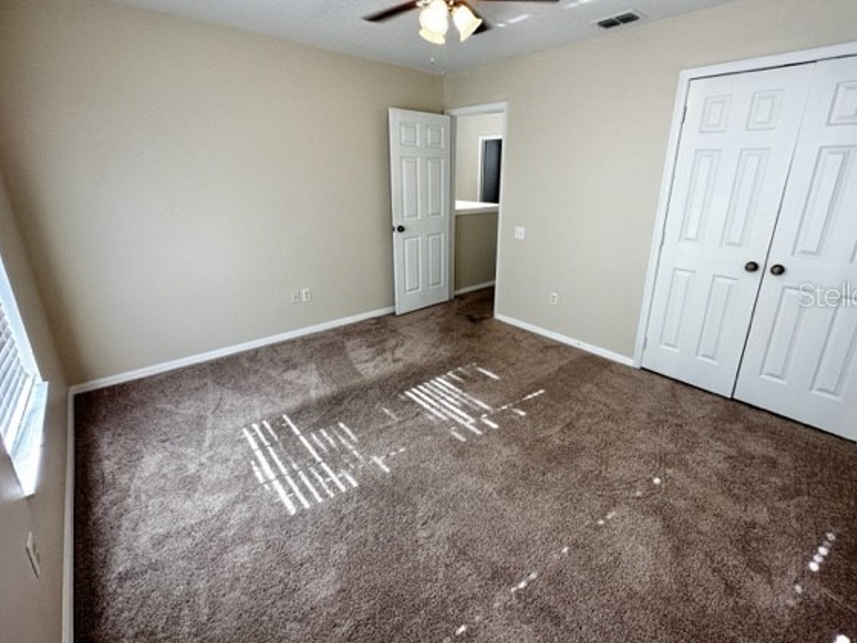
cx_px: 453
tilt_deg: -17.5
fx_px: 396
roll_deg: -1.4
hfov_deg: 94.4
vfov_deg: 77.9
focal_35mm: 16
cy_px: 294
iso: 125
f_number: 2.2
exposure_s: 1/120
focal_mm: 2.22
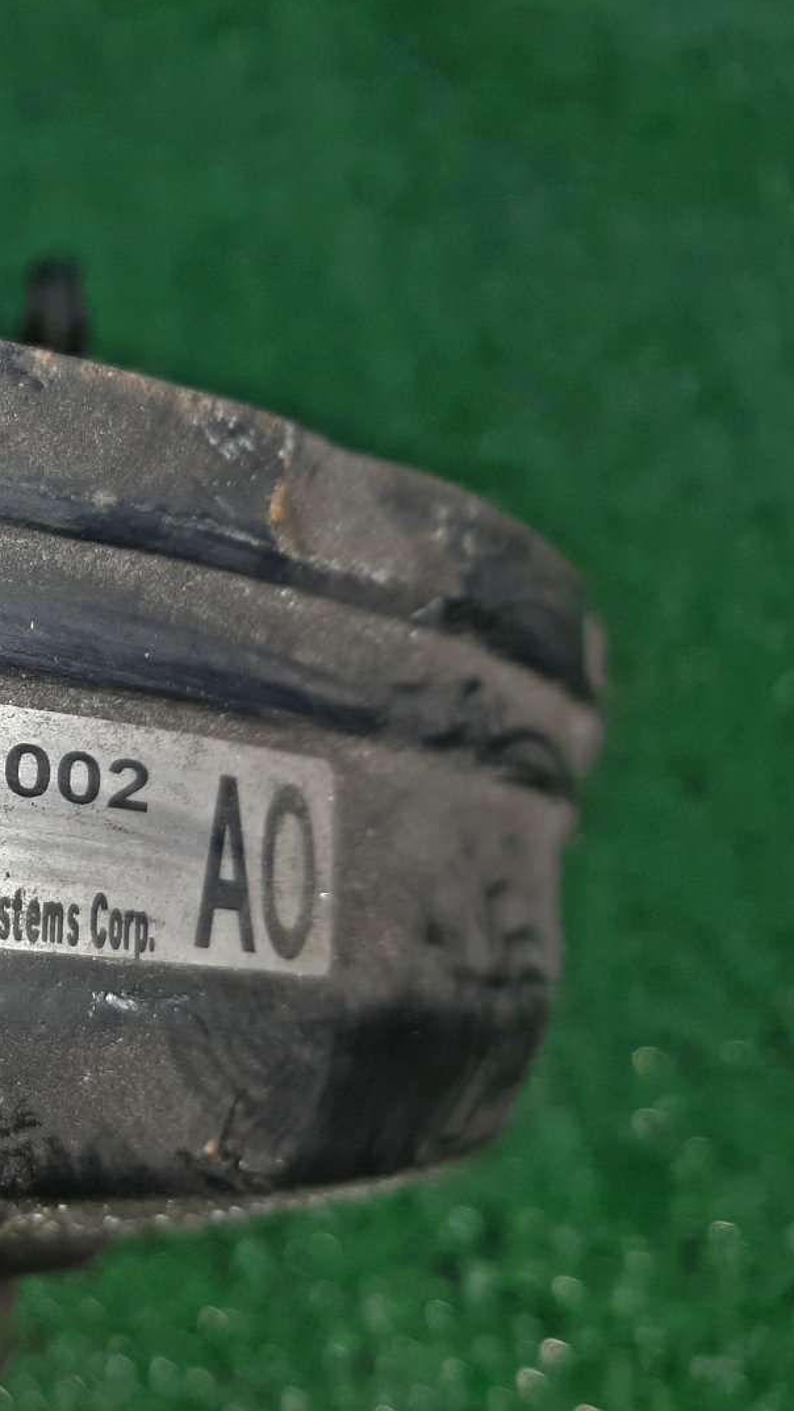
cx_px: -129
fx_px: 1422
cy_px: 702
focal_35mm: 38
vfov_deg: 52.8
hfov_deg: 27.8
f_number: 1.7
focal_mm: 3.93
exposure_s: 1/50
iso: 47
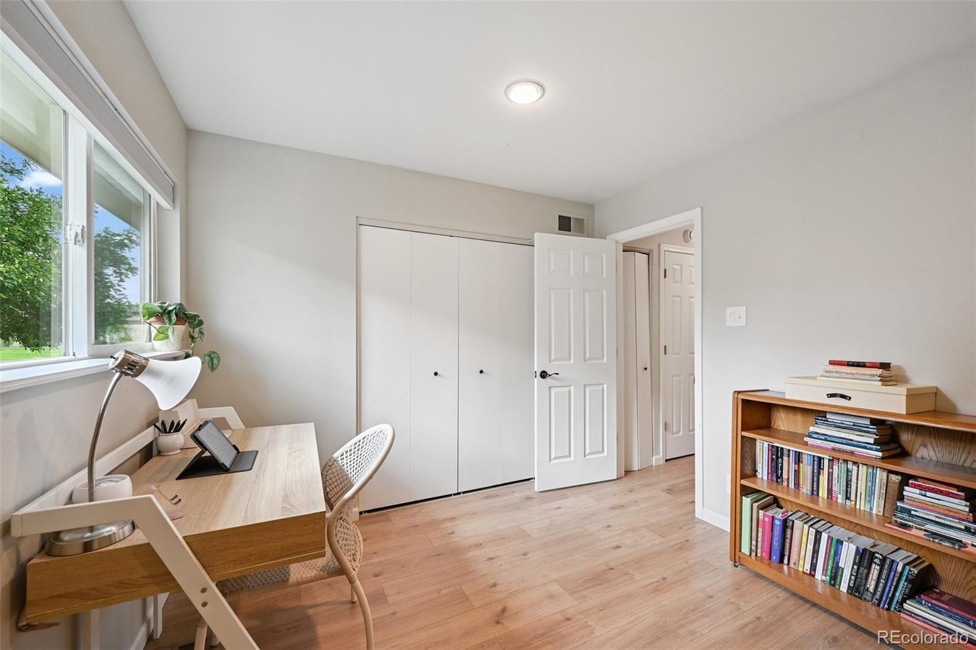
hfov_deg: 104.3
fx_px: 379
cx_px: 488
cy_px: 325
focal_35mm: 14
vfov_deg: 81.2
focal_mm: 14
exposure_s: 1/15
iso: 400
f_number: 10
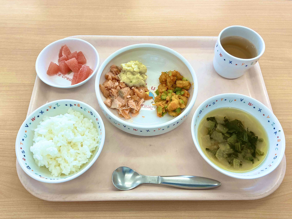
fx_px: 245
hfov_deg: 61.7
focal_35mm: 29
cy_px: 110
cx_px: 146
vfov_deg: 48.2
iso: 25
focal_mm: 3
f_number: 1.8
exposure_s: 1/120
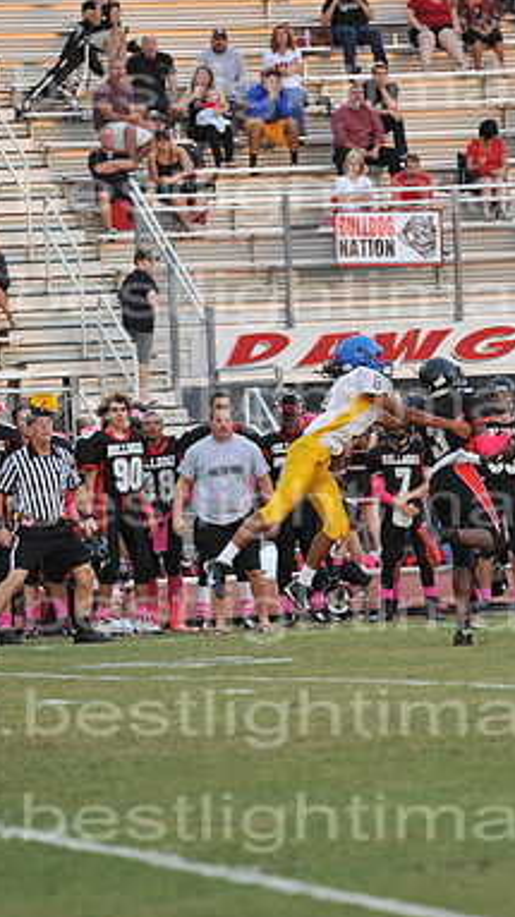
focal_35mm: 317
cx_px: 335
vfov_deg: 6.8
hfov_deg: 3.8
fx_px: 7708
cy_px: 457
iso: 1250
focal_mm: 200
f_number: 3.5
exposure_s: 1/400
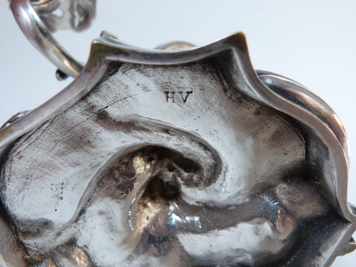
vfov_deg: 48.2
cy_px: 134
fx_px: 298
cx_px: 178
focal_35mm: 29
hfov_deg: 61.7
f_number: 2.9
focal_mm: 5
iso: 250
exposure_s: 1/60
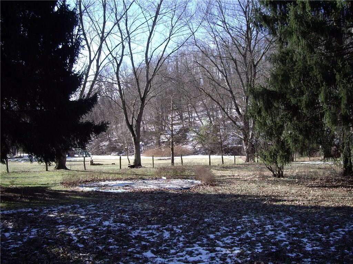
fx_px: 388
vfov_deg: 37.7
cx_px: 176
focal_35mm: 38
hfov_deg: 49.0
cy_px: 132
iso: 64
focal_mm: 6.2
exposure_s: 1/160
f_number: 4.3
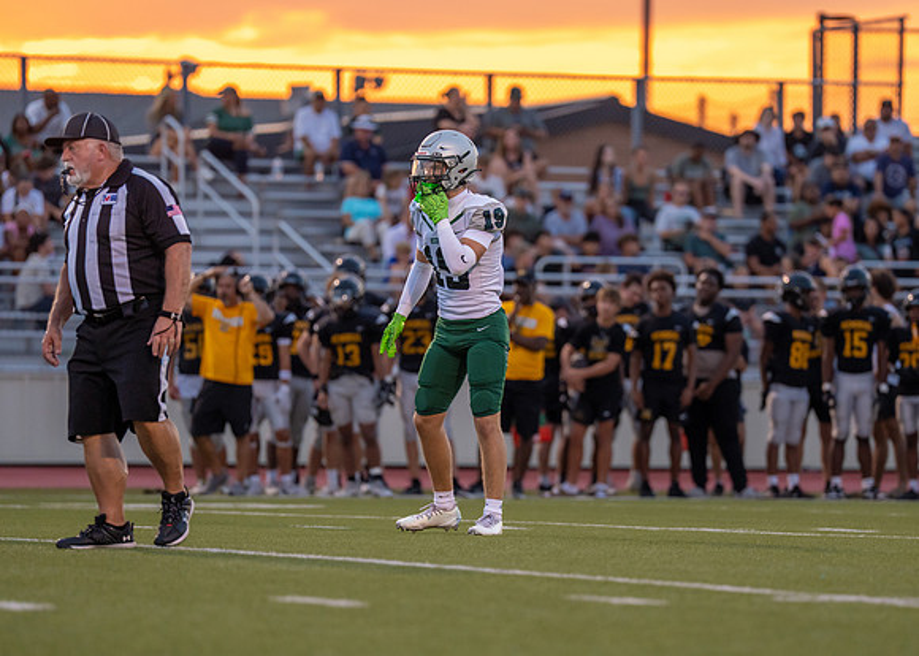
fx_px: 7374
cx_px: 564
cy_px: 367
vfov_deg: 5.1
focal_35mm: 283
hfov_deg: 7.1
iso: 1250
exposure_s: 1/1000
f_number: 2.8
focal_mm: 200
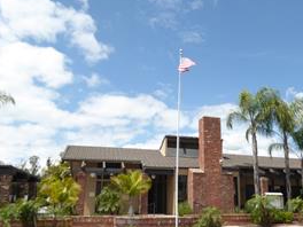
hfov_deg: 58.0
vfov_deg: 45.1
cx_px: 177
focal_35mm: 31
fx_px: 271
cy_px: 139
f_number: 4
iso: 100
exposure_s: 1/640
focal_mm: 4.3
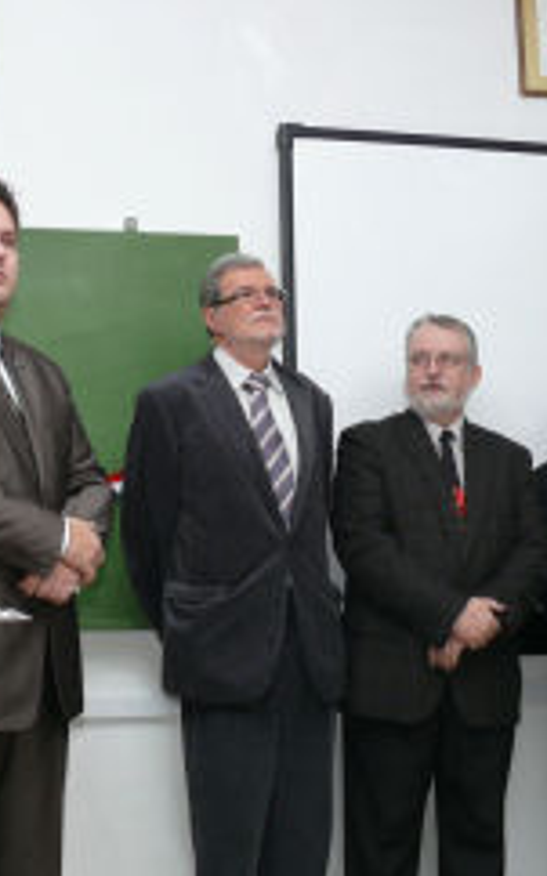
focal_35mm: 69
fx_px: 1648
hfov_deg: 18.8
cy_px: 485
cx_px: 355
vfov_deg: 29.8
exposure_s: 1/30
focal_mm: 7.4
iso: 100
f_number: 2.8
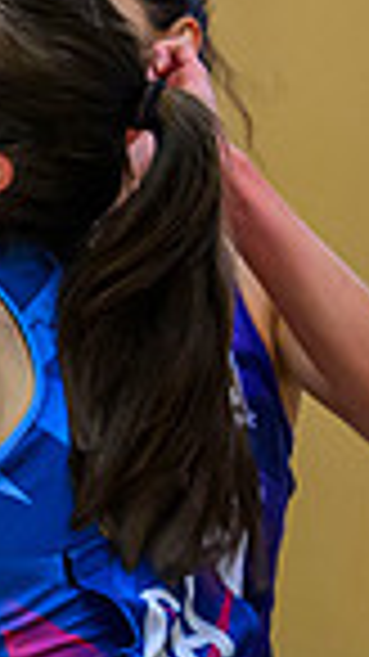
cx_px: -760
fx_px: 11041
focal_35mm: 634
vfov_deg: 3.4
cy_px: 98
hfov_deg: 1.9
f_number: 3.2
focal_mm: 110
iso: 4000
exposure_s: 1/1000
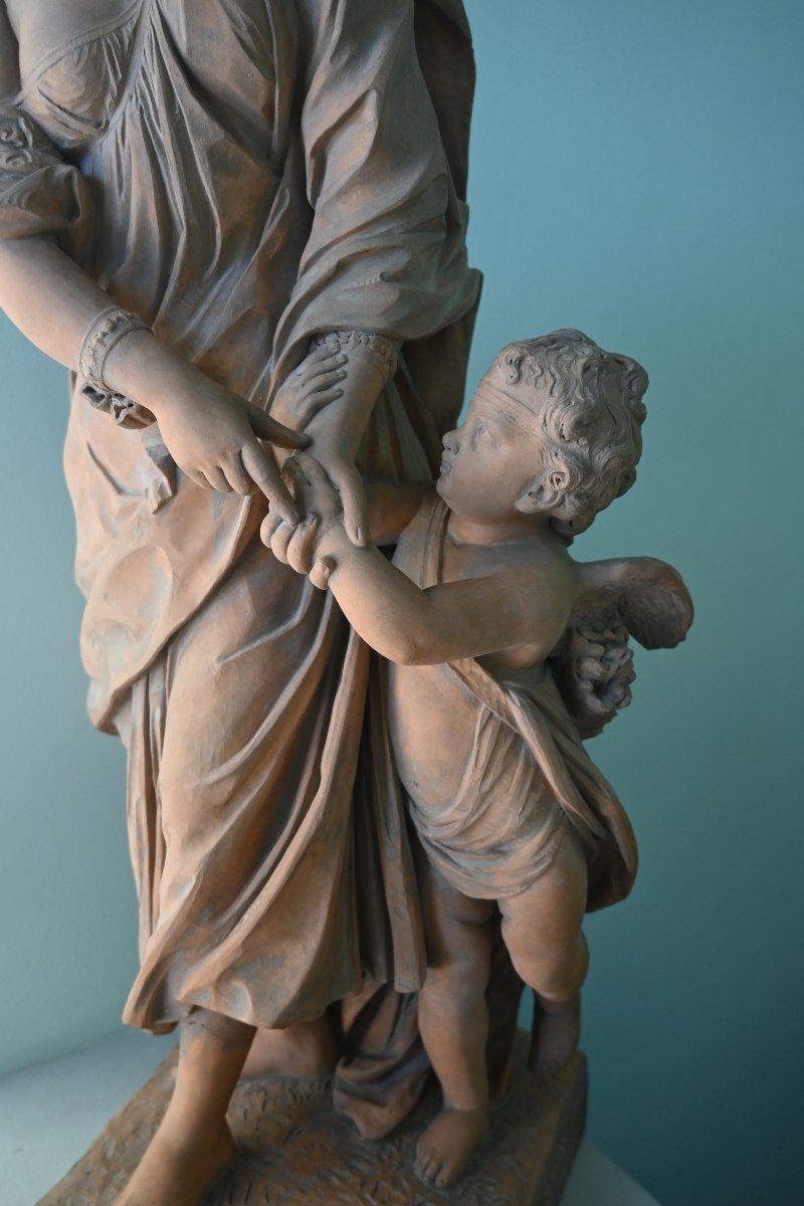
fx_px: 1131
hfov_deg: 39.1
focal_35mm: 34
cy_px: 603
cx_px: 402
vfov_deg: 56.1
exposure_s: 1/125
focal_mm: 22.5
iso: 720
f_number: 3.8
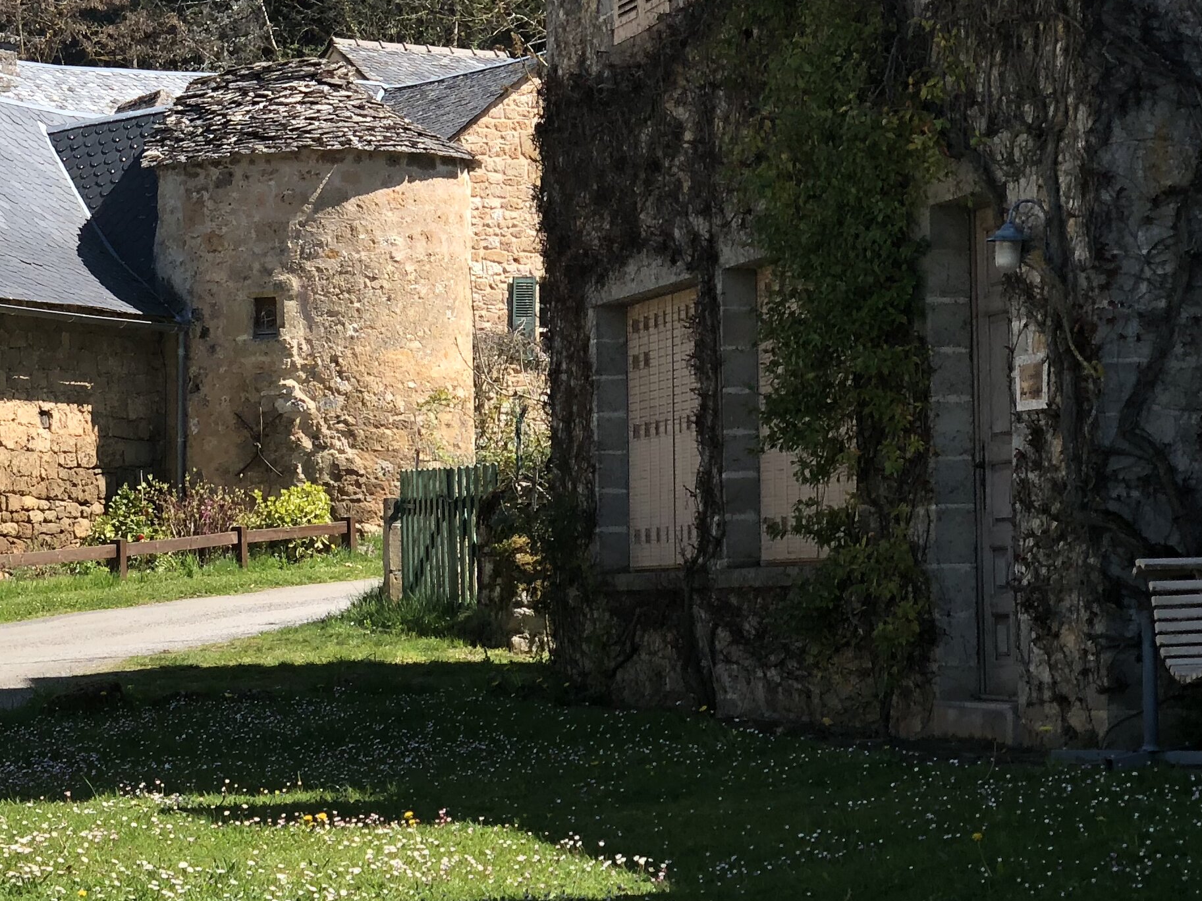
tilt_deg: +3.7
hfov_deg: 16.8
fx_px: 3958
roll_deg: +0.5
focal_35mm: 114
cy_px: 432
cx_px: -63
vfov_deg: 13.0
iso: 16
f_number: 2.4
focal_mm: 6
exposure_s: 1/521
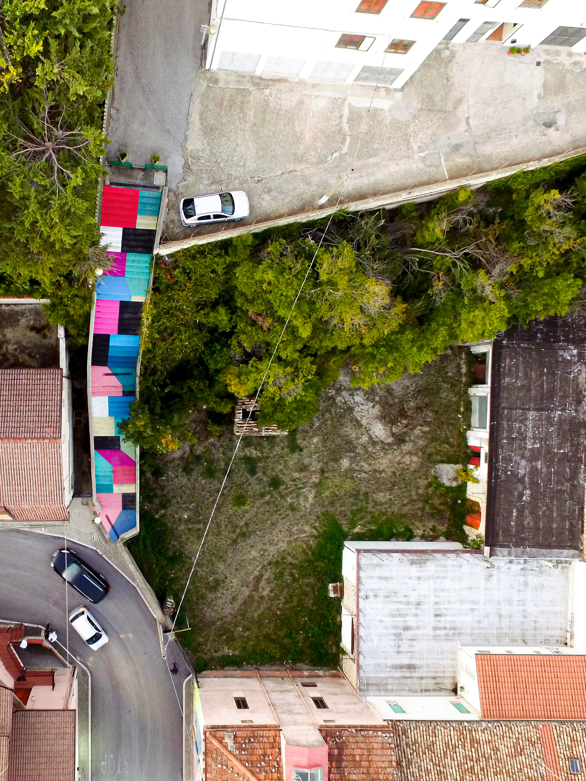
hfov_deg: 49.3
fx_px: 609
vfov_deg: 65.3
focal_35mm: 27
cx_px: 145
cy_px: 394
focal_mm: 3.61
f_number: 2.8
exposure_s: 1/15
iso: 310
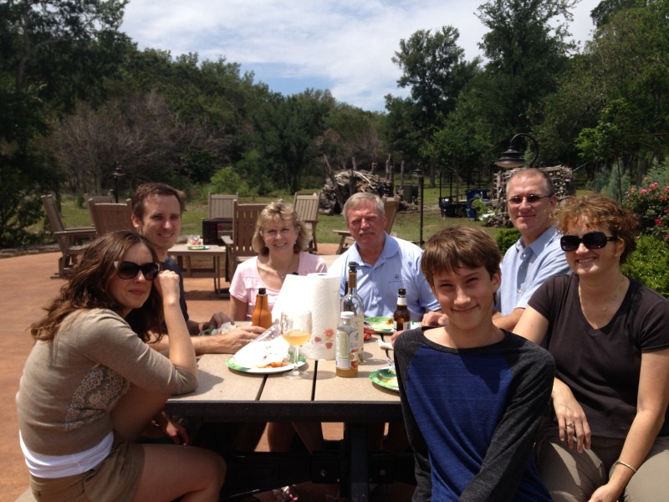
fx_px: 676
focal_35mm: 35
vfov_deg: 40.7
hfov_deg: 52.6
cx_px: 334
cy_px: 251
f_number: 2.4
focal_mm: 4.28
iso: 50
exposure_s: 1/2037
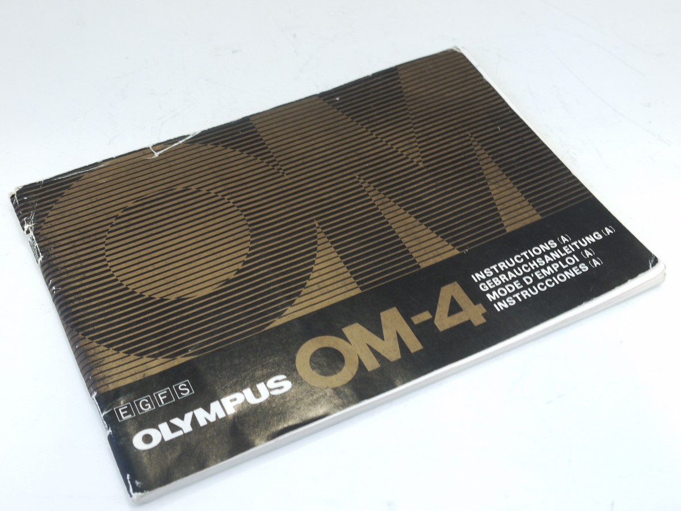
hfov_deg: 38.2
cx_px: 340
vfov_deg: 29.1
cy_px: 256
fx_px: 984
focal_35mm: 50
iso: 400
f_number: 9
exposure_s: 1/4
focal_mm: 25
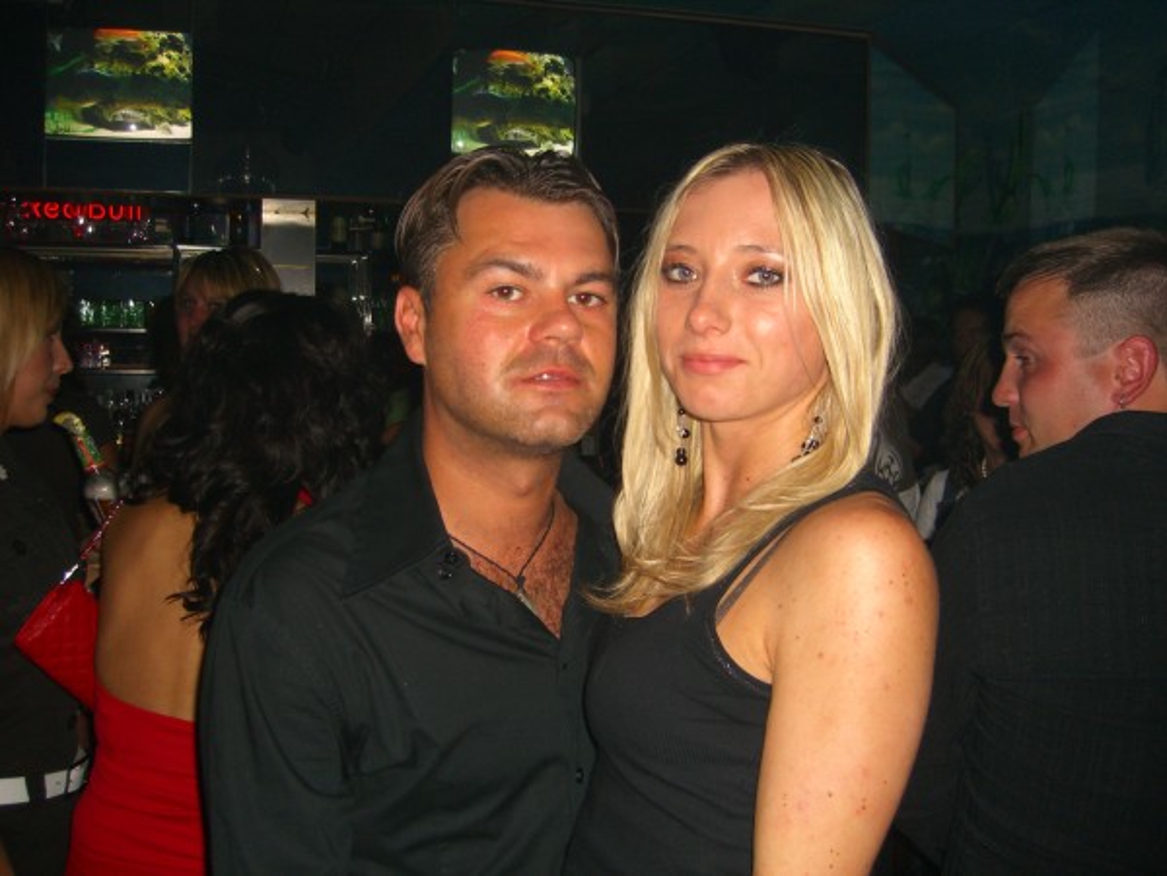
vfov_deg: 37.7
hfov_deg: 49.0
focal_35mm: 38
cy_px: 438
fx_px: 1281
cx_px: 584
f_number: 2.8
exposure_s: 1/60
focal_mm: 7.9
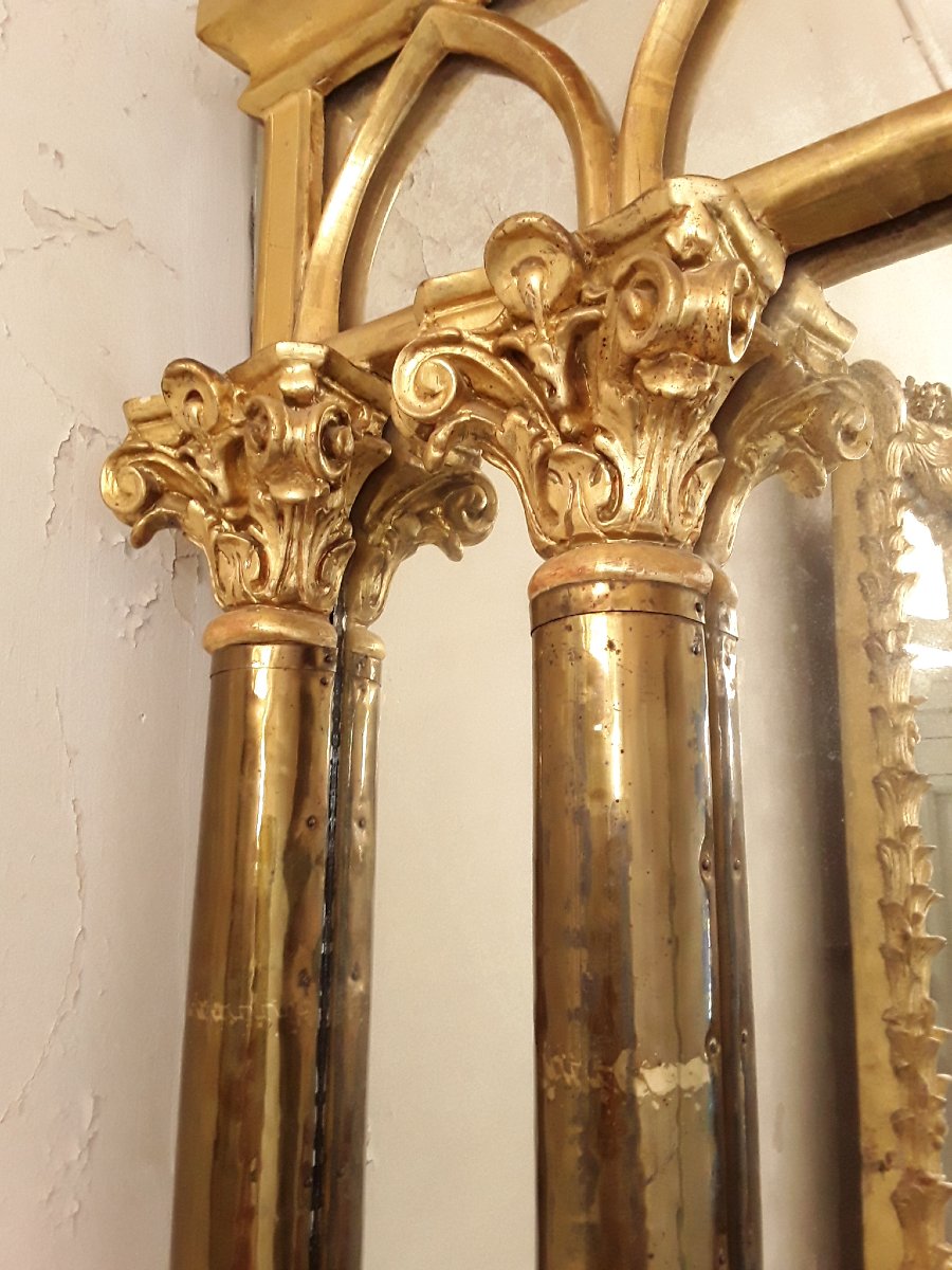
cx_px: 476
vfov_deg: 65.3
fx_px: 990
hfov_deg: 51.4
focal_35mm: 27
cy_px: 635
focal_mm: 2.91
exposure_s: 1/15
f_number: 1.9
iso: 200
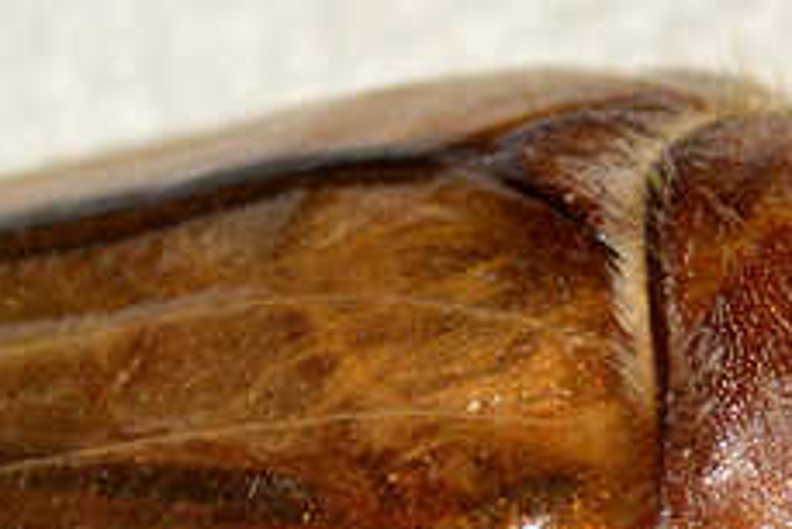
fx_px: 13846
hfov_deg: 3.3
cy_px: 664
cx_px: 384
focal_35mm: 629
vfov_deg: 2.2
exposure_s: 1/200
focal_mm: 100
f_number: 20
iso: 100
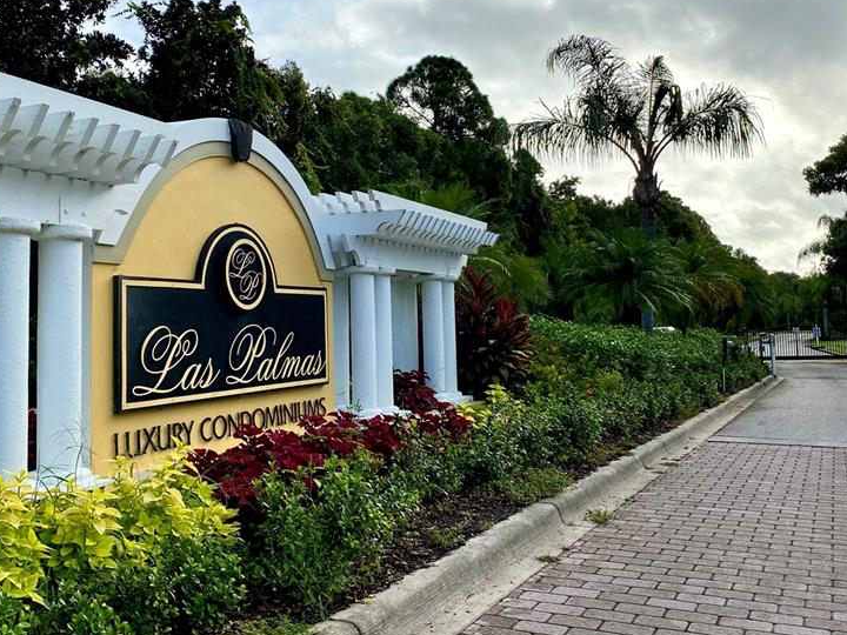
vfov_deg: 38.6
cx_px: 416
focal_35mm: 37
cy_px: 266
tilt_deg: +4.8
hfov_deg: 50.1
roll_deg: +1.1
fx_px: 905
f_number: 1.8
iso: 32
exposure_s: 1/4444
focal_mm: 4.25
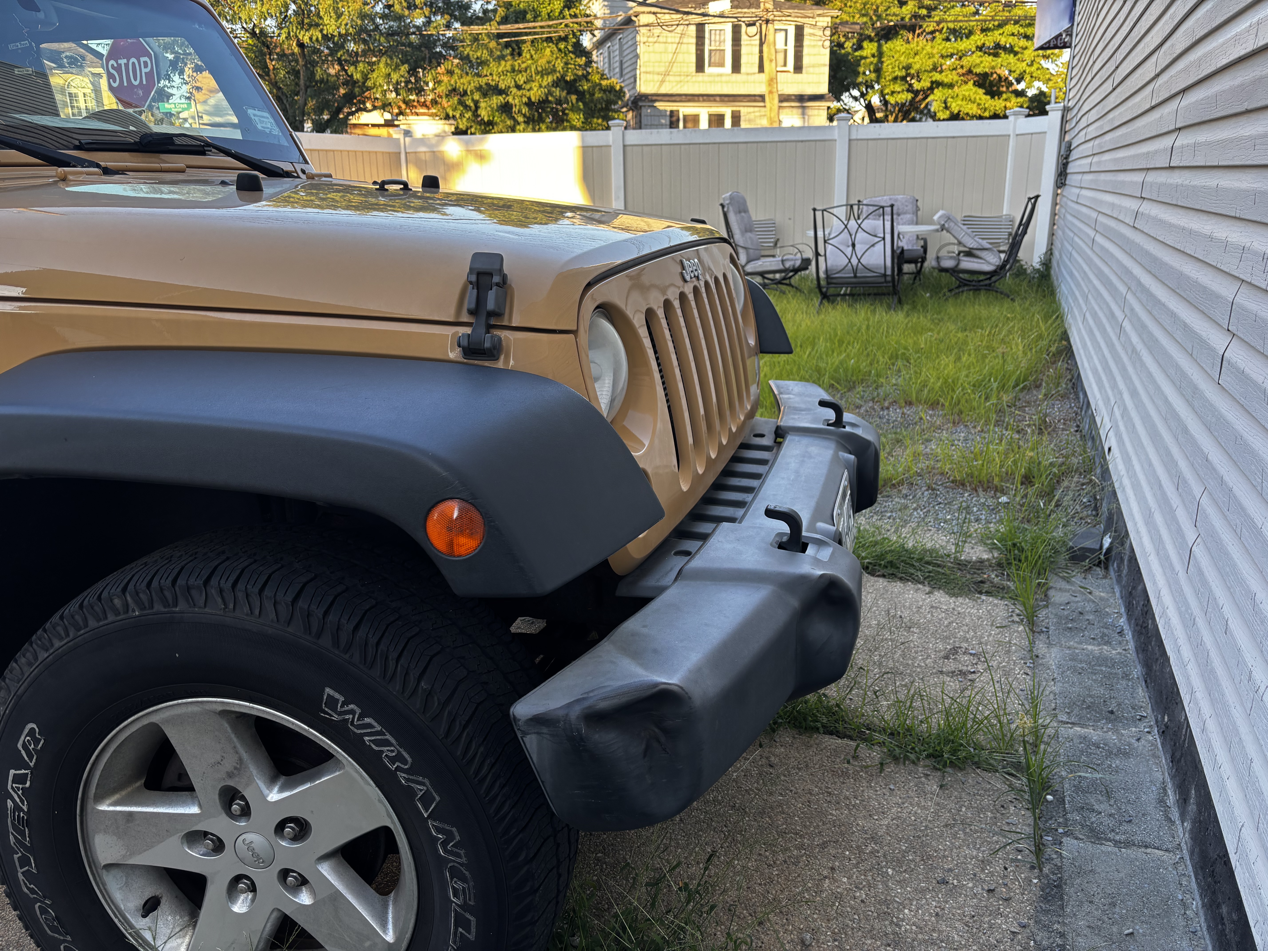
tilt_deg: -16.5
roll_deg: +0.8
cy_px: 476
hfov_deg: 67.3
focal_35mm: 26
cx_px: 634
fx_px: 952
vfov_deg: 53.1
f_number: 1.6
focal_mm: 5.96
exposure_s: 1/121
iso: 32
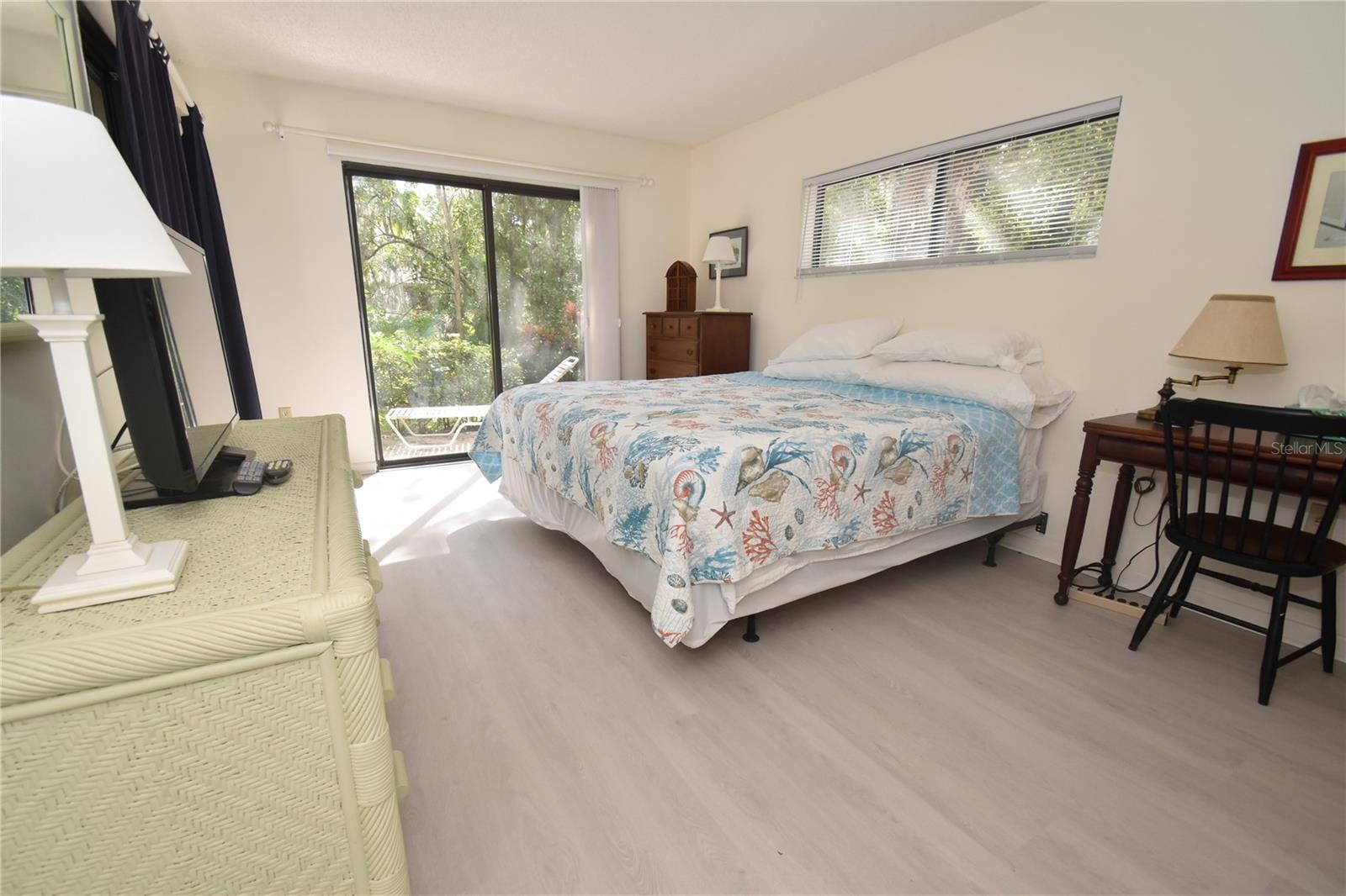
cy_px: 448
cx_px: 673
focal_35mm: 15
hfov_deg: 100.4
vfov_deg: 77.3
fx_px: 561
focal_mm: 10
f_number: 5.6
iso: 640
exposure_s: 1/125
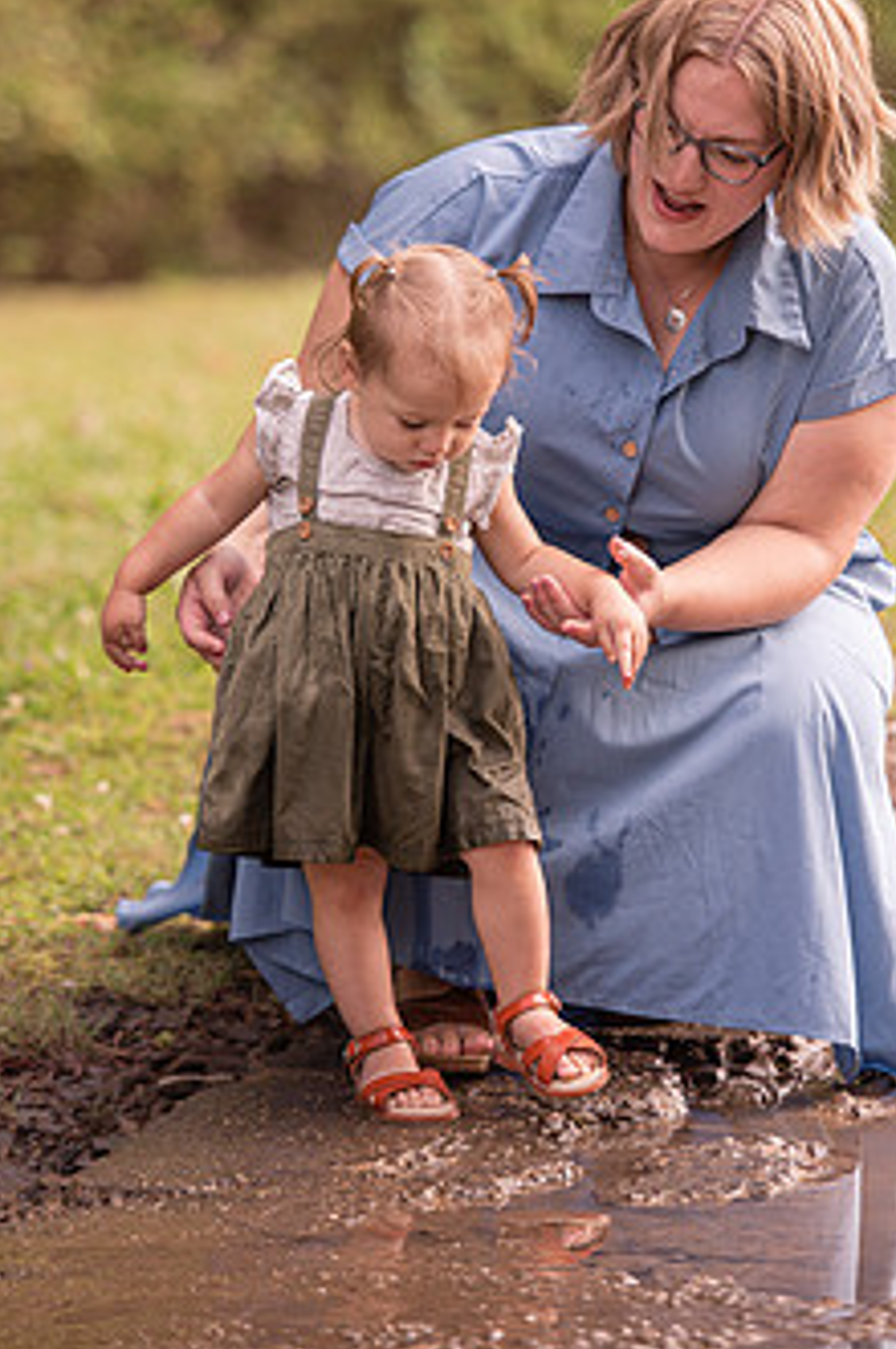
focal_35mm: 211
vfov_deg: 9.8
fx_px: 7893
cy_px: 452
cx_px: 595
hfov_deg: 6.5
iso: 400
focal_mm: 155
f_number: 3.2
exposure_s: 1/1000
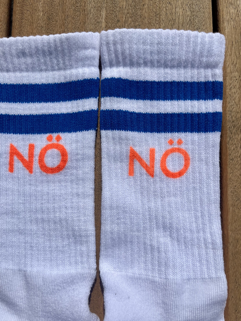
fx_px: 241
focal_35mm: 26
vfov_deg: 67.3
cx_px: 120
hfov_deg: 53.1
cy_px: 160
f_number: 1.6
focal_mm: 5.1
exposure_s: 1/17241
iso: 50
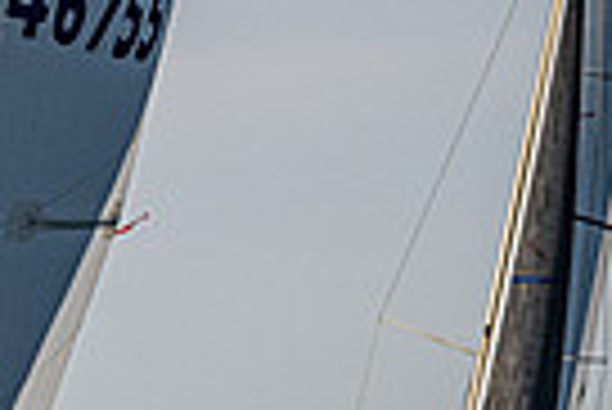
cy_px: 769
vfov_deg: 1.7
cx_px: -541
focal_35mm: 825
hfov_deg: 2.5
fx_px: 14040
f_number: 5.6
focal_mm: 150
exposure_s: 1/3200
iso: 320
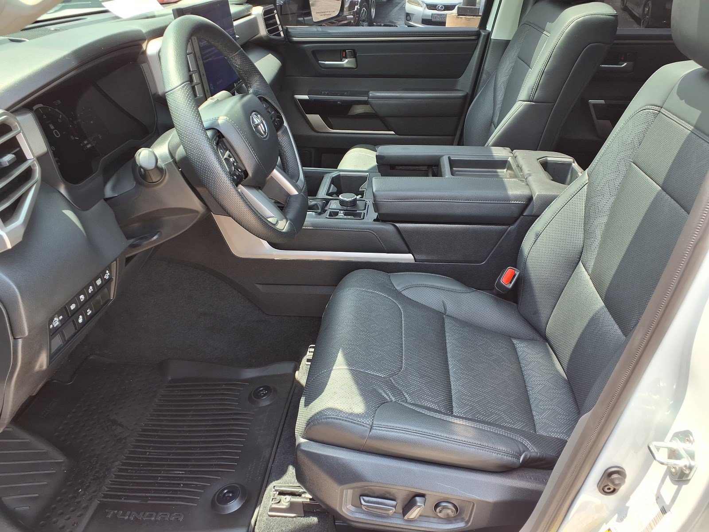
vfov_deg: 51.4
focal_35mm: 27
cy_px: 266
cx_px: 354
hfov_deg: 65.3
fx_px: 553
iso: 40
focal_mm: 3.58
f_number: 1.9
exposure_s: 1/120
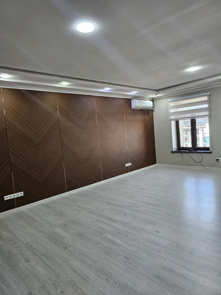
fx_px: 196
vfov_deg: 73.9
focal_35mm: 23
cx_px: 110
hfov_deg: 58.9
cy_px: 148
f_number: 1.7
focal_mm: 6.3
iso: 100
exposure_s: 1/100
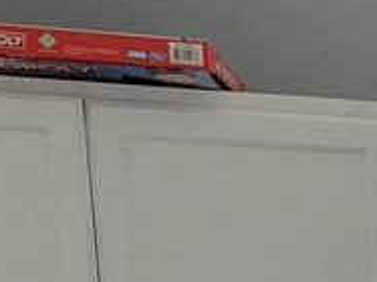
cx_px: 1200
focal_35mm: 200
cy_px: 945
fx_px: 2177
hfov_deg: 8.2
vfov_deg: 6.5
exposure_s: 1/120
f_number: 1.8
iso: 250
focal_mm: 5.4
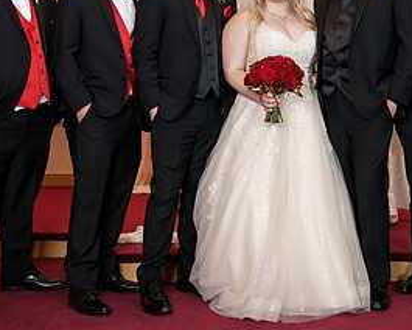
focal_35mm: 76
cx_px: 317
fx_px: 927
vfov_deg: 19.9
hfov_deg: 24.7
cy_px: 48
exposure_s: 1/160
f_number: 4
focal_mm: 35
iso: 2000
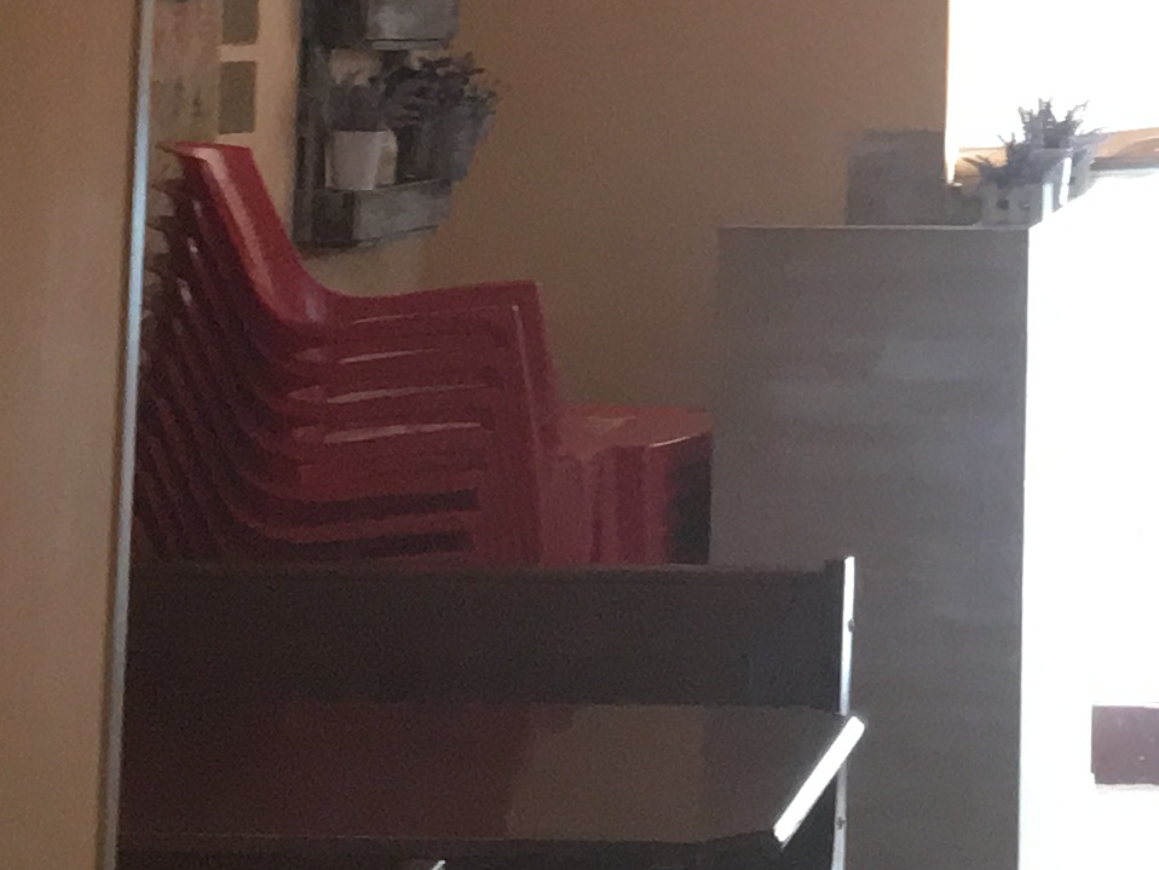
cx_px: 1287
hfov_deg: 15.7
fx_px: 4086
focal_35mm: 122
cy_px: -325
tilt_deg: +4.7
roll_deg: -0.6
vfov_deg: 11.8
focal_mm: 4.15
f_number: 2.2
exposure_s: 1/33
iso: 200
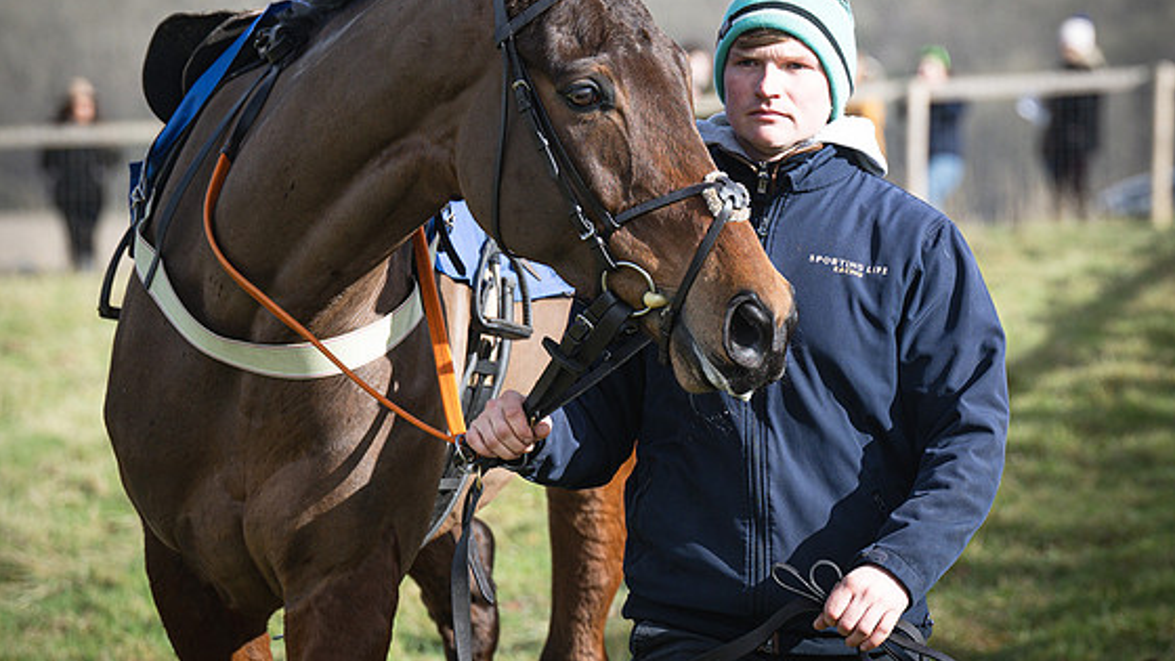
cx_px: 917
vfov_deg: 5.7
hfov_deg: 10.1
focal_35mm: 213
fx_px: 6636
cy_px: 242
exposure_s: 1/2000
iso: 160
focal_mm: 87
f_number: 2.8
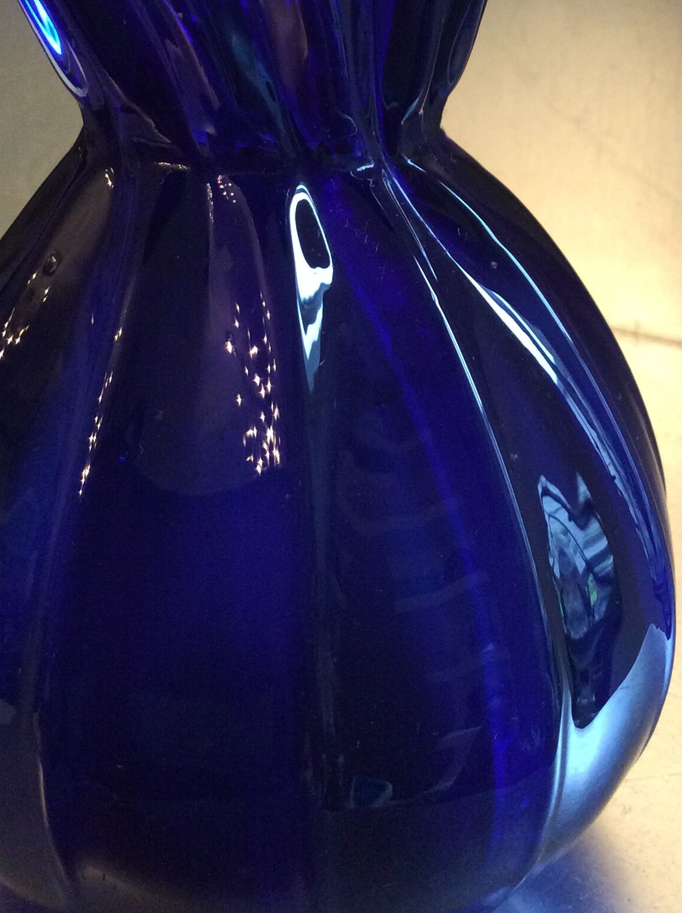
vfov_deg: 34.9
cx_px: 397
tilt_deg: -21.4
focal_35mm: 54
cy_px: 232
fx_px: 1422
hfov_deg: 26.9
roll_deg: +1.3
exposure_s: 1/25
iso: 160
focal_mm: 3.3
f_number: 2.4
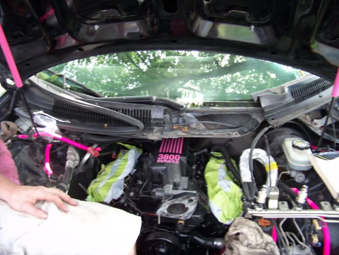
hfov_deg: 55.4
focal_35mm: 33
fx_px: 323
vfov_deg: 42.9
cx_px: 170
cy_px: 128
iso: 64
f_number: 2.8
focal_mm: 5.85
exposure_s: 1/13
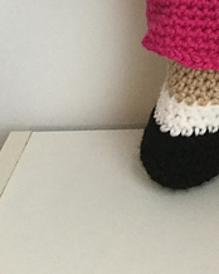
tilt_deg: -11.5
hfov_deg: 16.6
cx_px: 257
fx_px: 722
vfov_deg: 19.4
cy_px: -106
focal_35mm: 89
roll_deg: +0.9
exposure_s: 1/20
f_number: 2.4
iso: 200
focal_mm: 3.3
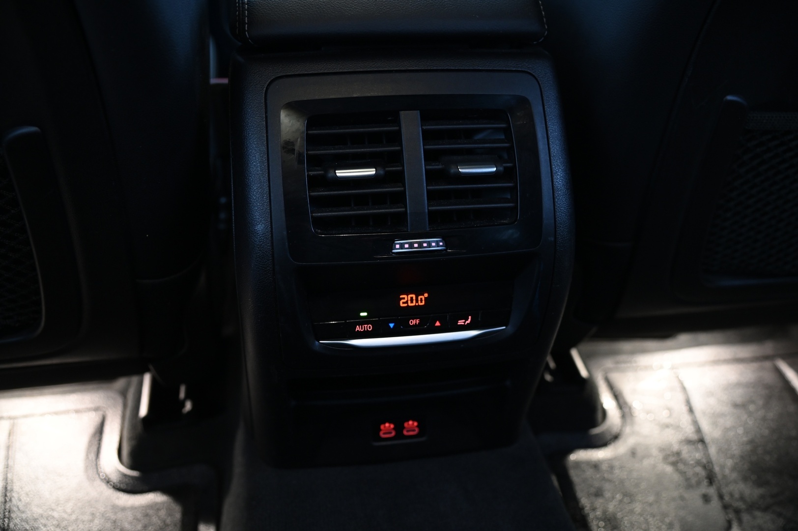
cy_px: 266
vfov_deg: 37.8
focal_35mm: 35
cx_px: 399
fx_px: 775
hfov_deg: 54.5
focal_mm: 35
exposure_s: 1/10
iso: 2000
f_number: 4
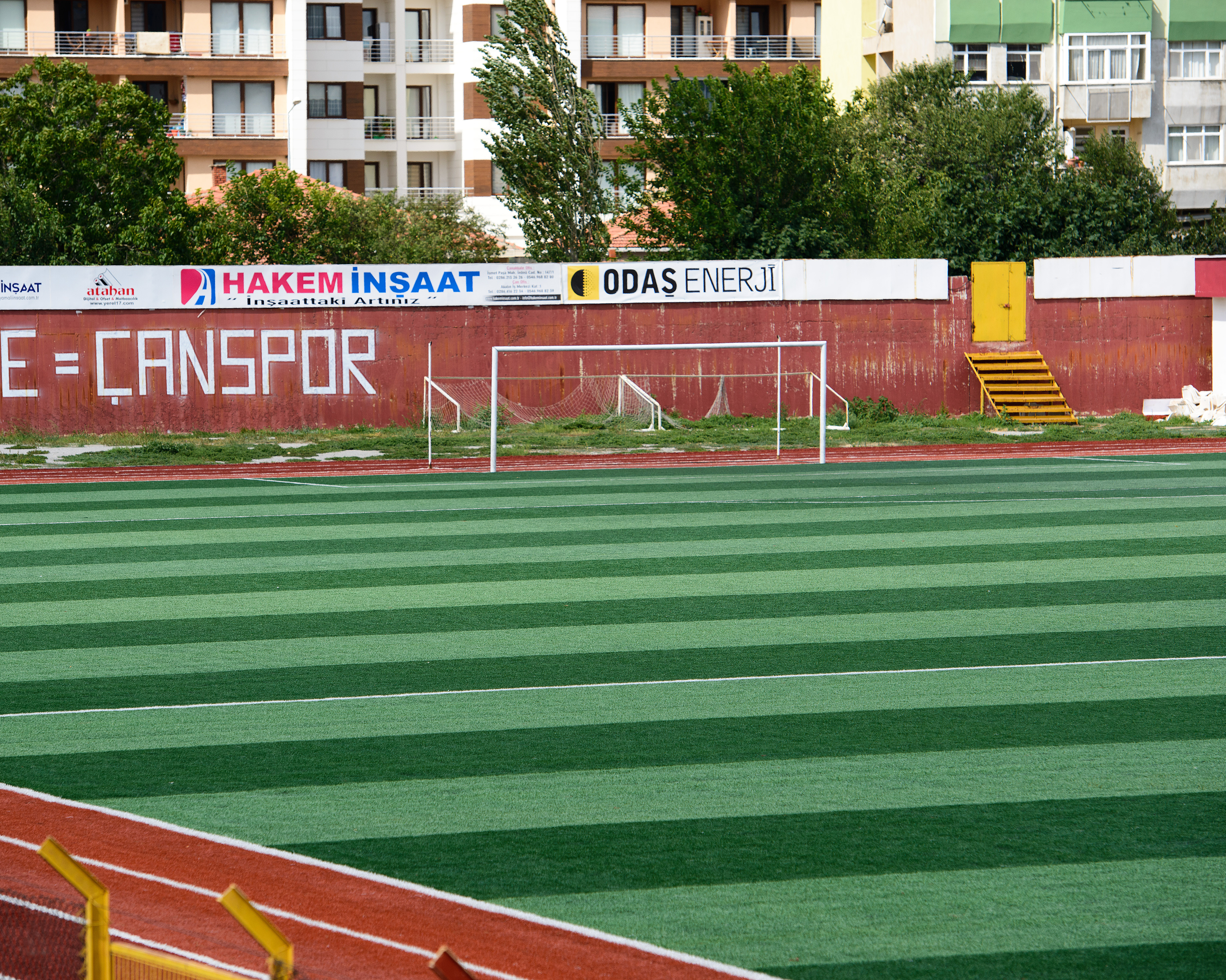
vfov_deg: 10.2
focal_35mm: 152
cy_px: 490
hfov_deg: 12.7
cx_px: 574
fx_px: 5515
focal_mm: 135
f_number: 5.6
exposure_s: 1/1250
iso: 200
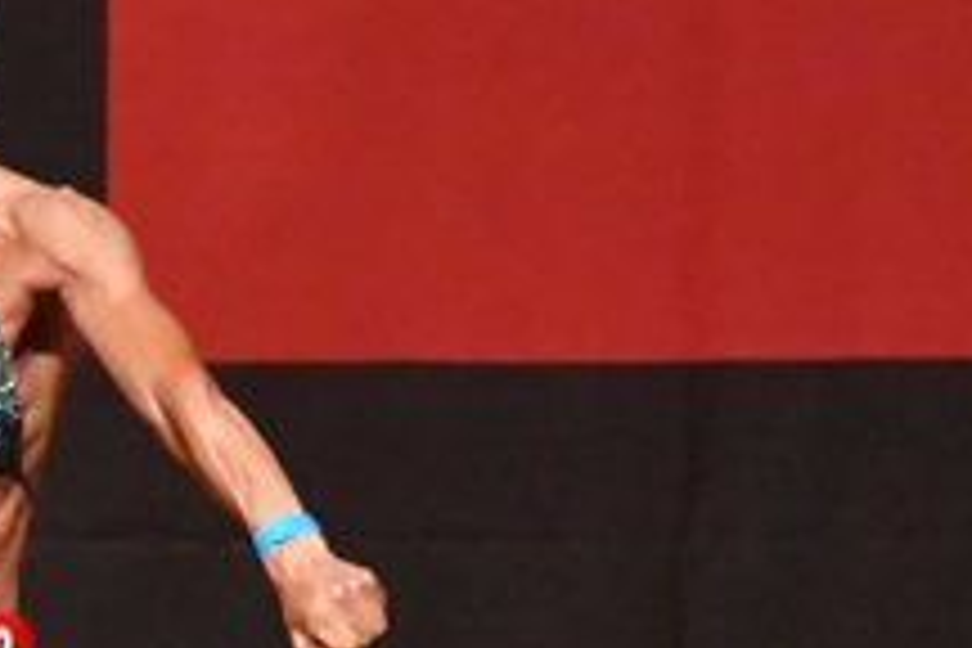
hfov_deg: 2.0
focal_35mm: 1021
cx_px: -340
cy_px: 860
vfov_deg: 1.3
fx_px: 27565
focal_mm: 190
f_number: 5.6
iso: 12800
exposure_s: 1/400
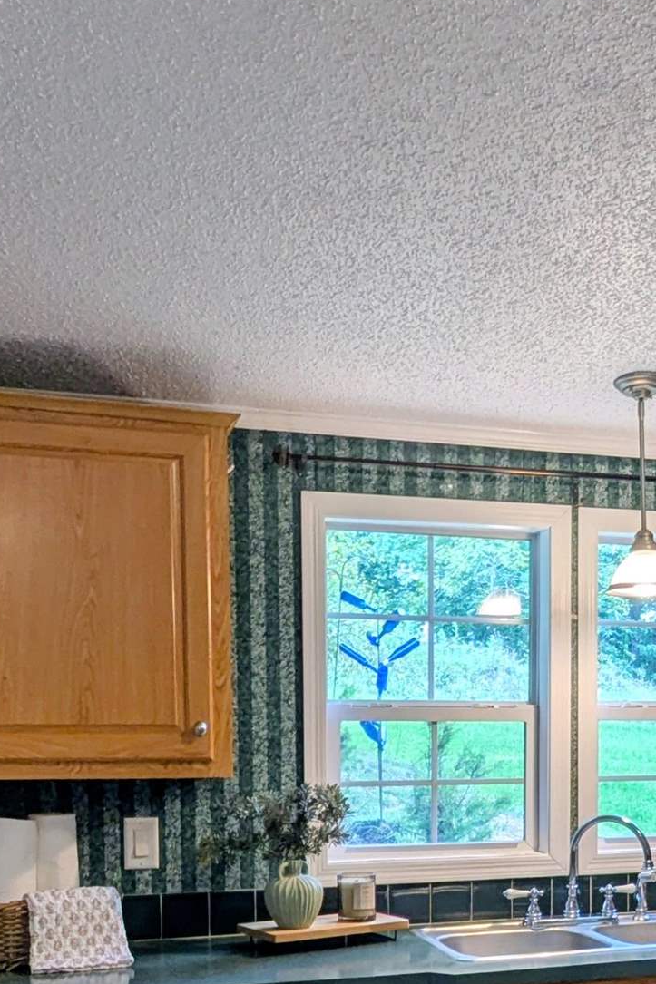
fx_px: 1285
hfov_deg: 27.6
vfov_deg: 39.7
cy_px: 828
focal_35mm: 47
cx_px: 592
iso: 73
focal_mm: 2.35
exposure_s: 1/40
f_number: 2.2
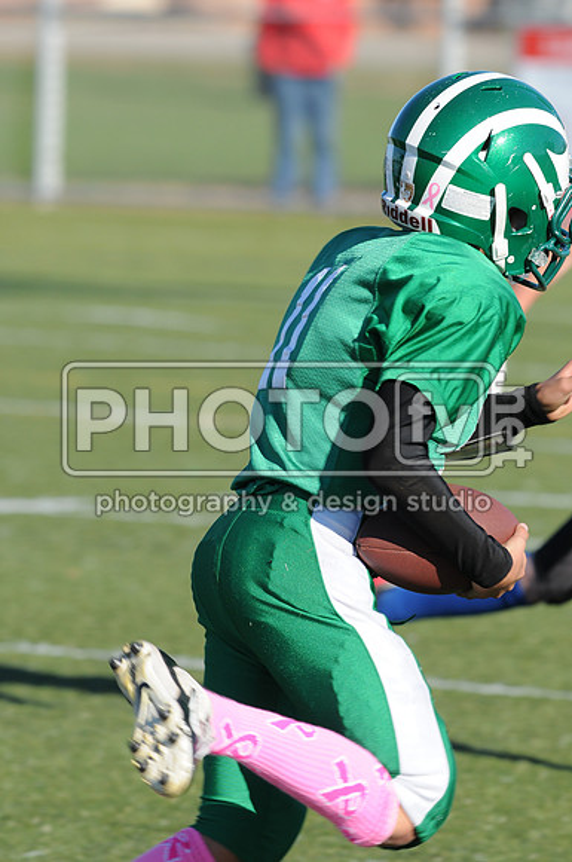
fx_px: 10756
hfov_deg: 3.0
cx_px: 286
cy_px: 431
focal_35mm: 450
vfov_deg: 4.6
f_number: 7.1
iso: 200
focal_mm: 300
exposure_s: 1/500
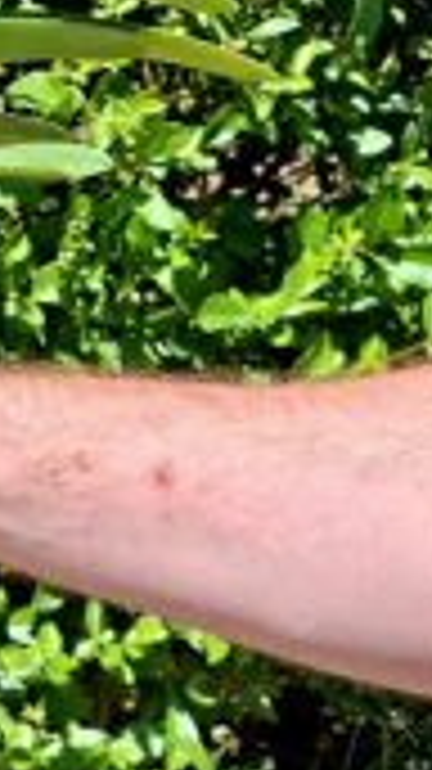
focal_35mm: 78
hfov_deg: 13.7
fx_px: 1591
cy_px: 178
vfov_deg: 26.8
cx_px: -369
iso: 50
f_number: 1.8
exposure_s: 1/1429
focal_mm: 5.54
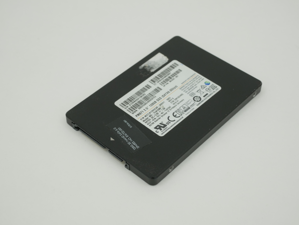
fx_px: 518
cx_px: 150
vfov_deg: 24.4
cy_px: 112
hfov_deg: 32.2
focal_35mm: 60
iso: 400
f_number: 5.6
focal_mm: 30
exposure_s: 1/125
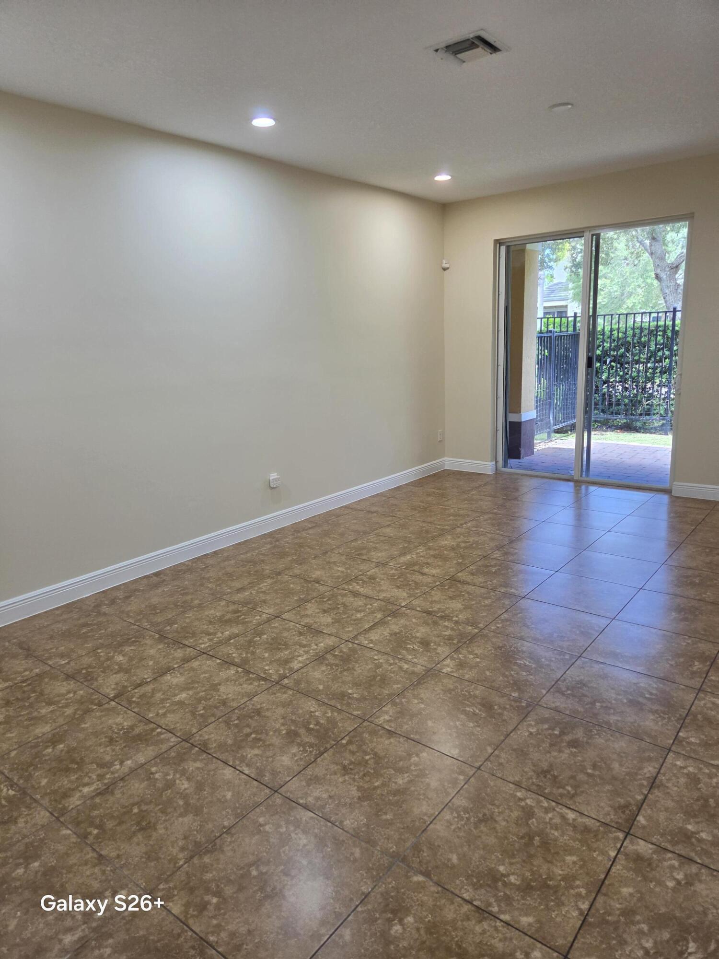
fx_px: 637
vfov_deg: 73.9
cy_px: 480
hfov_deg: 58.9
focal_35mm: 23
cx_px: 360
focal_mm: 5.4
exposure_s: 1/120
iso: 250
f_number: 1.8
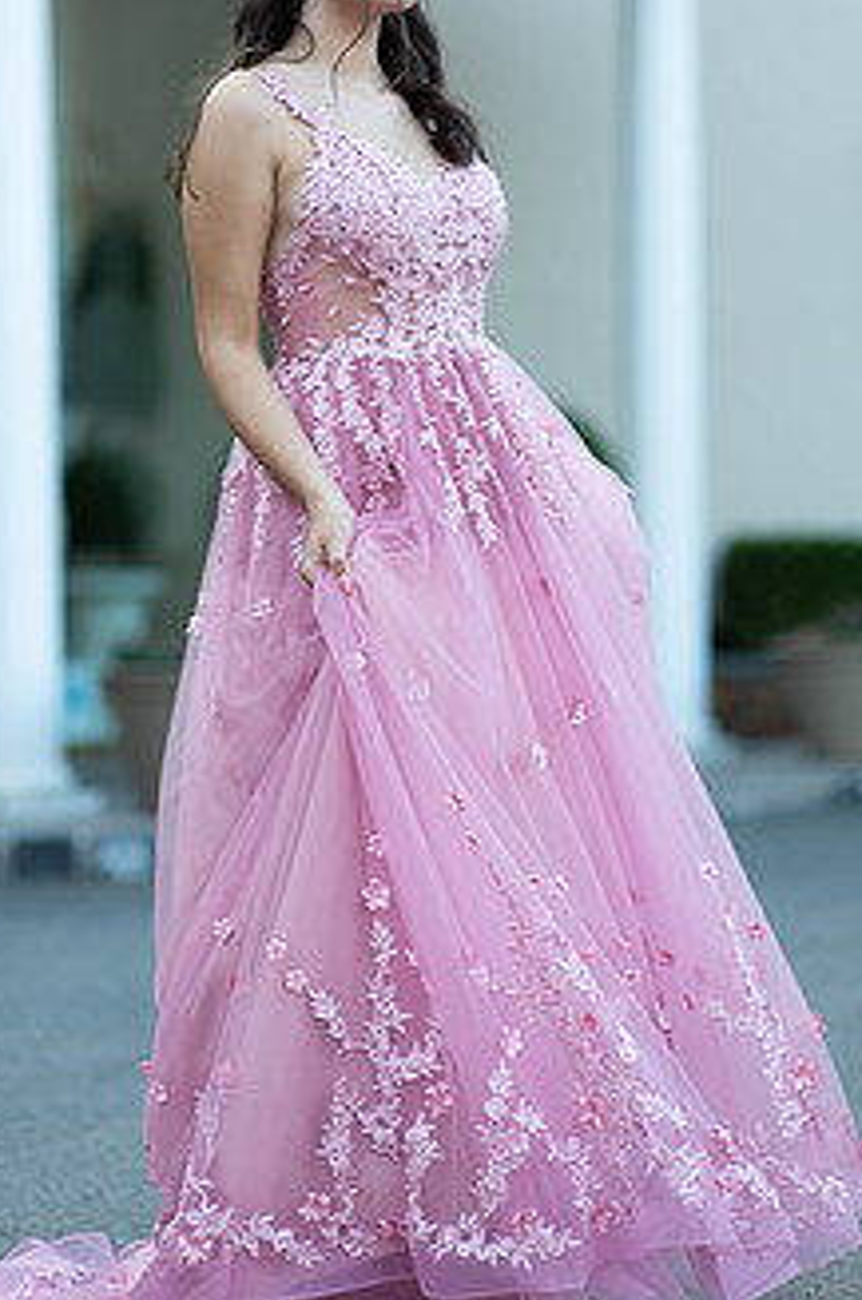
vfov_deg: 17.5
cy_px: 541
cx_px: 312
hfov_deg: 11.7
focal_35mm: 117
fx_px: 4215
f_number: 2
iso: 250
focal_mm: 85
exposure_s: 1/640
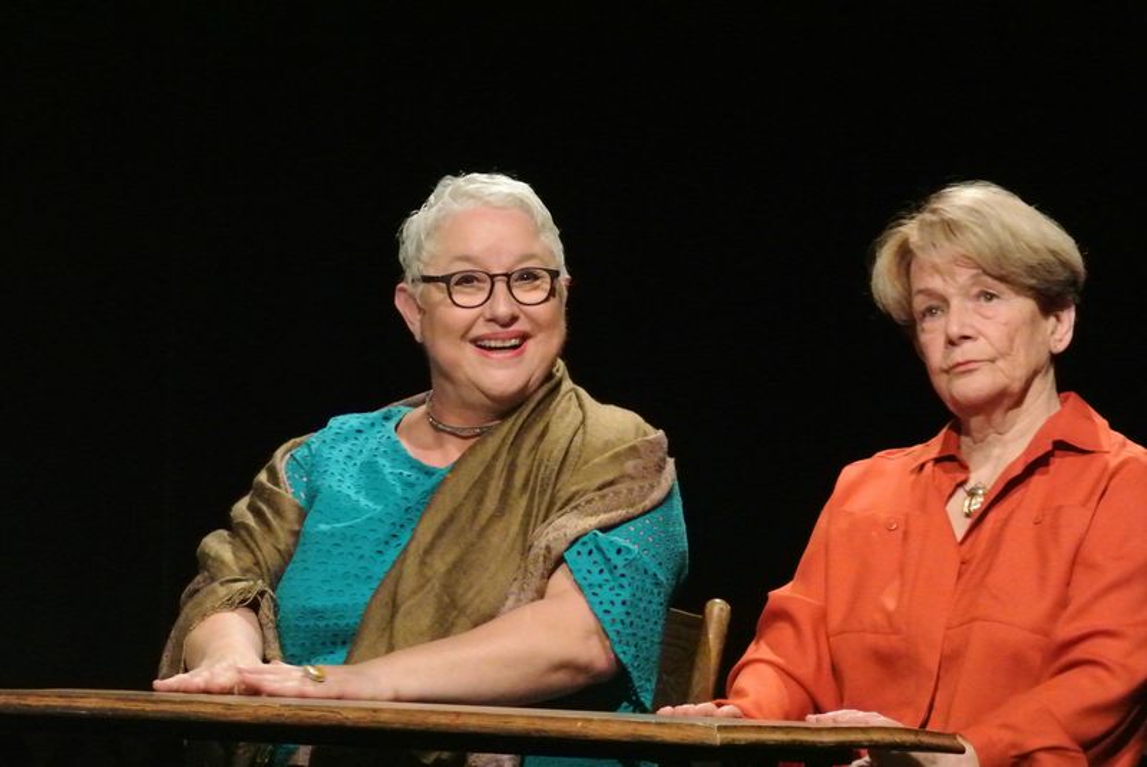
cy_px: 384
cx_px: 574
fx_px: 5931
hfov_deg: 11.0
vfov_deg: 7.4
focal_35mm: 186
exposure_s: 1/50
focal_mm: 69
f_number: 8
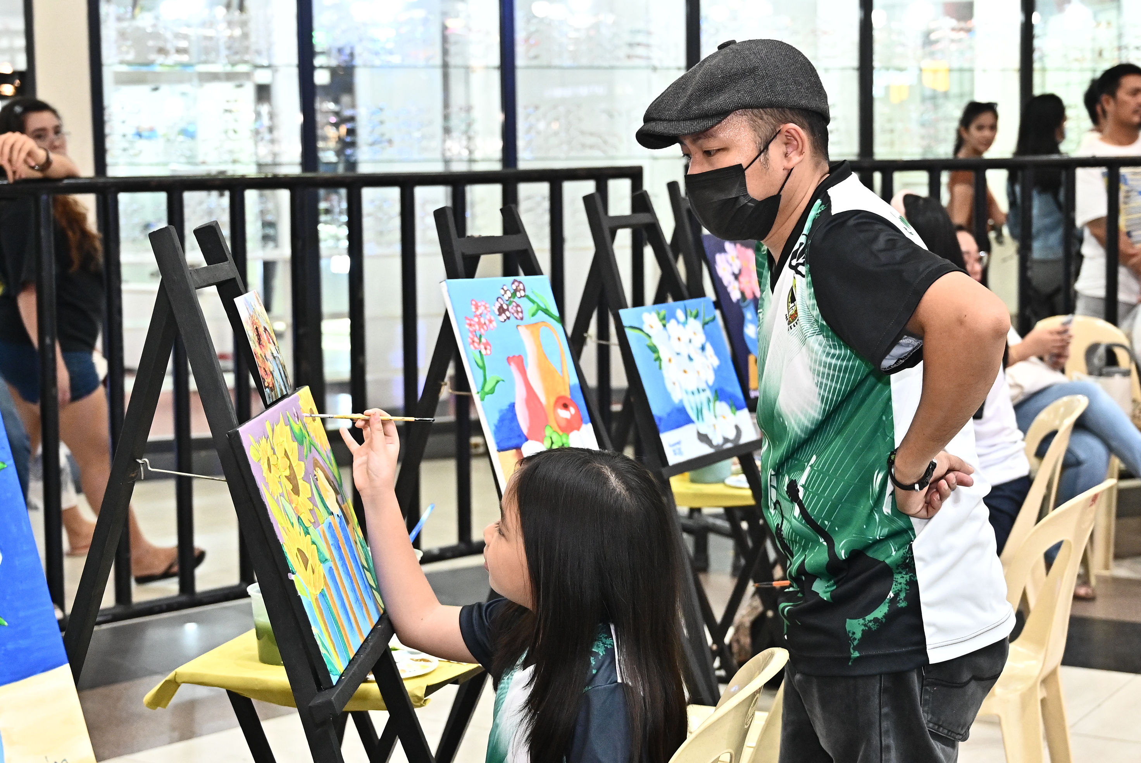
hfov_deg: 31.4
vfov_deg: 21.3
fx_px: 2030
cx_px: 570
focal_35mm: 64
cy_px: 382
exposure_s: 1/200
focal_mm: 43
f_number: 4
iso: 2500
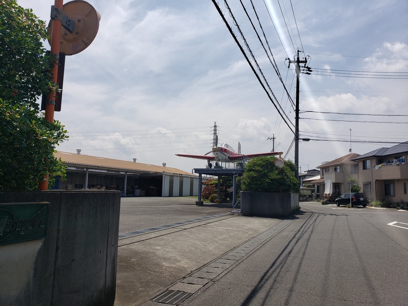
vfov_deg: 53.1
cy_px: 153
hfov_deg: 67.3
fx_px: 306
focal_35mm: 26
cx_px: 204
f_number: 2.4
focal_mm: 4.3
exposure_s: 1/2820
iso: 50
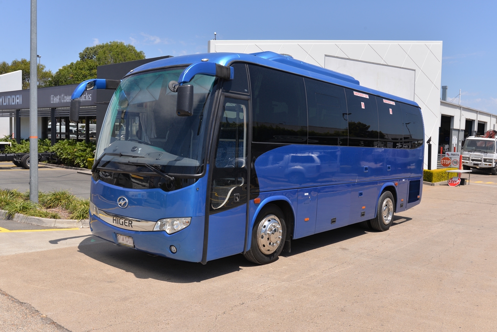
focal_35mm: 32
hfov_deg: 58.7
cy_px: 166
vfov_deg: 41.1
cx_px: 248
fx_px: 442
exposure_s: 1/200
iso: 100
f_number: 10
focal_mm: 32
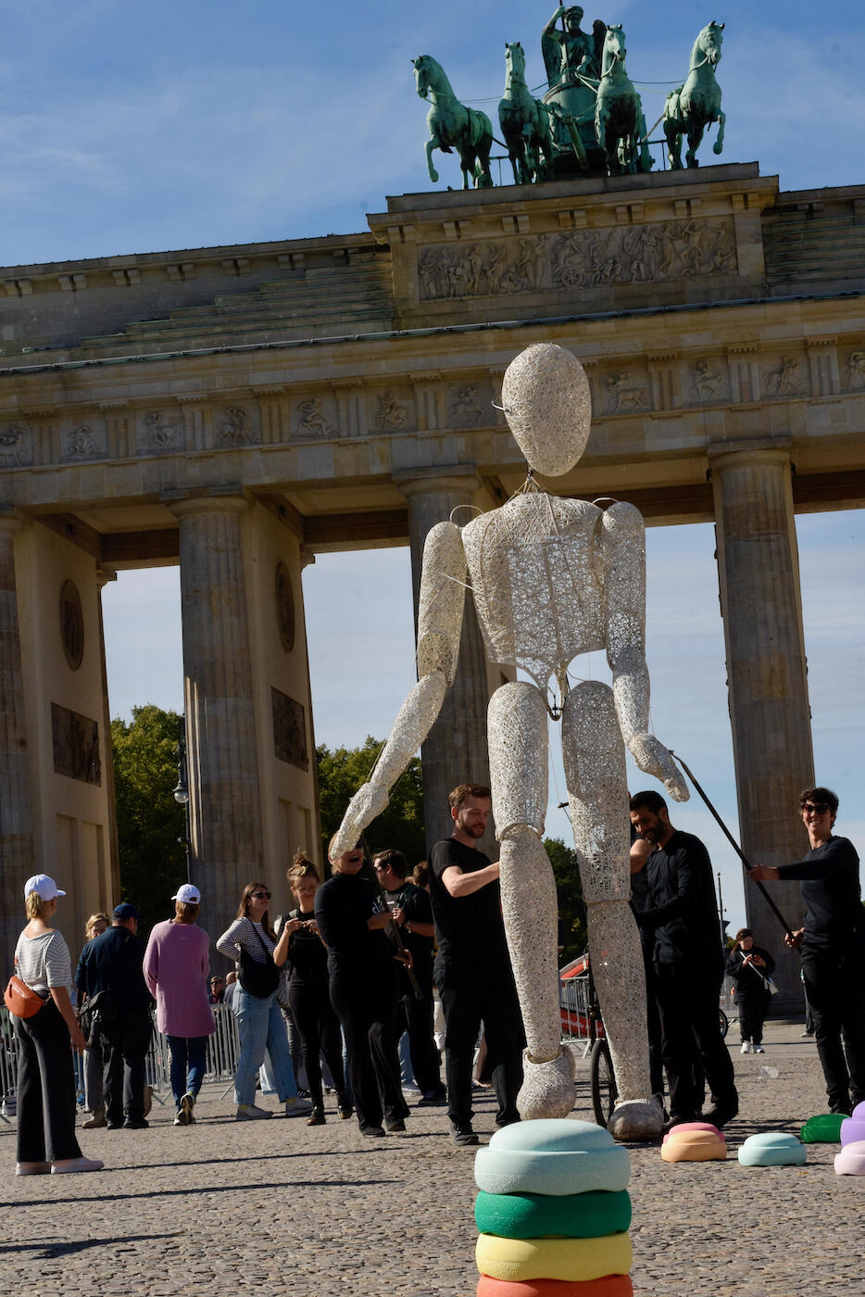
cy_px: 648
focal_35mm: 75
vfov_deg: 27.0
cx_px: 432
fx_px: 2702
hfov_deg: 18.2
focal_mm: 50
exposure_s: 1/500
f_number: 16
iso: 400
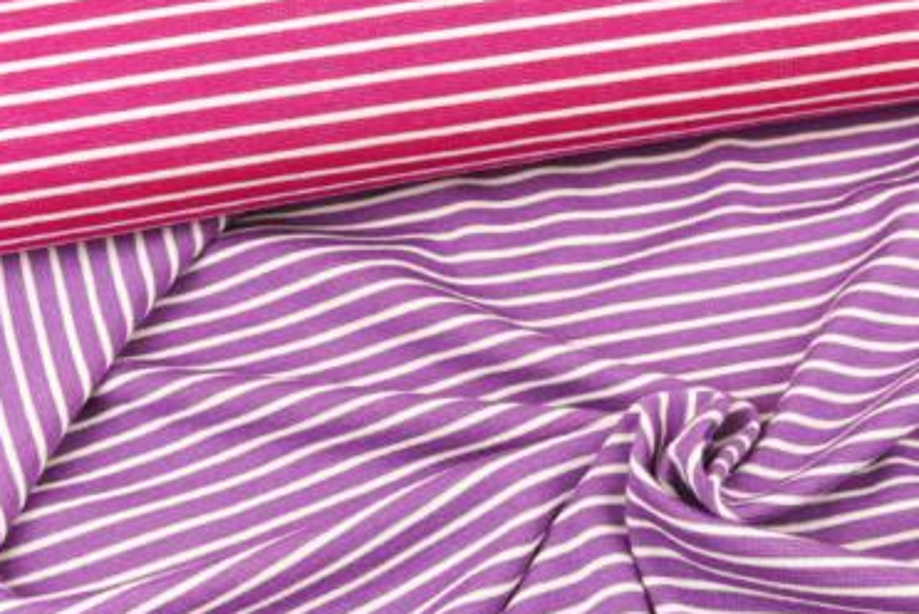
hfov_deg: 28.7
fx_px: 1788
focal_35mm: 70
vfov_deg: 19.4
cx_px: 572
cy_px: 427
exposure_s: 1/80
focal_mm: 18.17
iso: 250
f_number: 3.3
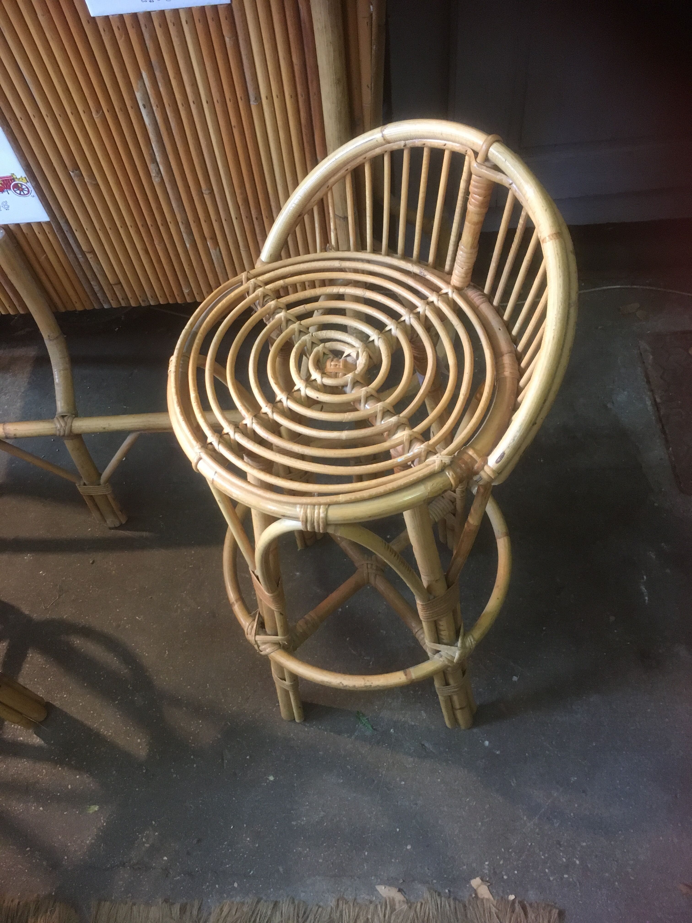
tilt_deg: -55.3
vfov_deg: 61.7
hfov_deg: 48.2
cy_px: 462
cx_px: 346
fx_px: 773
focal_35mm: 29
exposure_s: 1/33
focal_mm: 4.15
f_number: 2.2
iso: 250
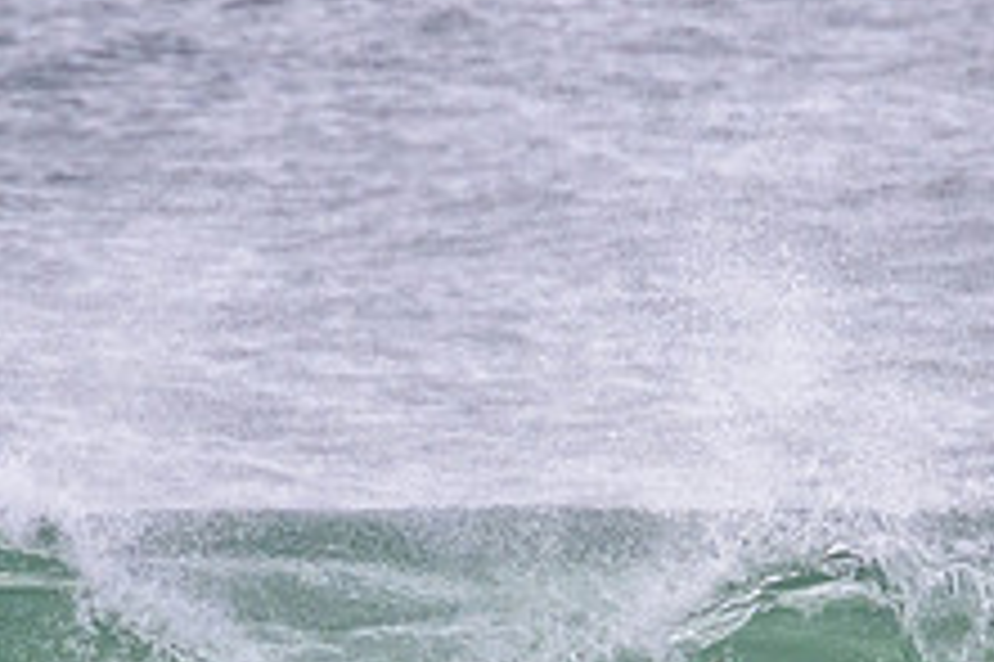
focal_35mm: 2104
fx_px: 58049
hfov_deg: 1.0
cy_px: 763
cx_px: 652
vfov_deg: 0.7
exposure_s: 1/2000
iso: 3200
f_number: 11
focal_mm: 800
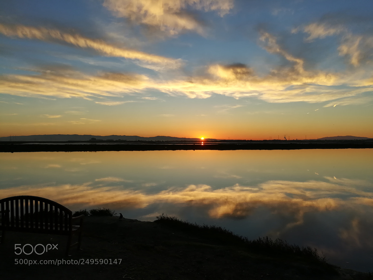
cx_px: 186
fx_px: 280
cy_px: 140
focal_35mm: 26
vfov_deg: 53.1
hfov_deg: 67.3
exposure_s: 1/464
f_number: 2.2
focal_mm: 3.83
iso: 50
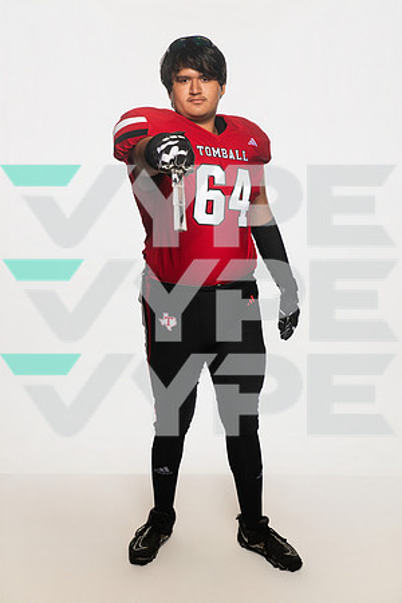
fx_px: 921
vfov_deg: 36.2
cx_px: 201
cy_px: 302
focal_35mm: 55
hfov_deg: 24.6
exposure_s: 1/200
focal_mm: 55
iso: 500
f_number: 6.3
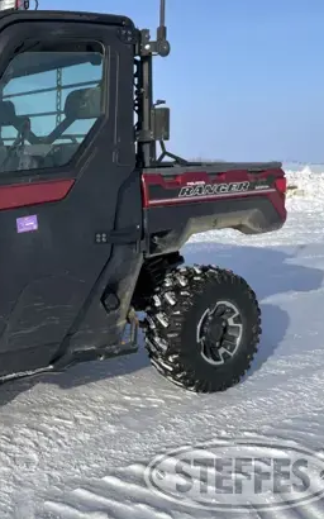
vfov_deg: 46.1
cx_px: -37
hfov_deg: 27.2
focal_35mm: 43
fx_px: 608
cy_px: 223
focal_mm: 4.2
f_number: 1.6
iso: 32
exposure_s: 1/4292
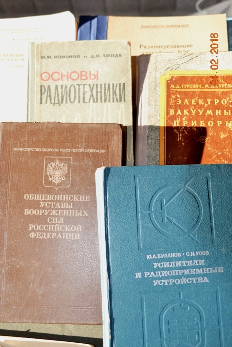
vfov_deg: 43.6
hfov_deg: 29.9
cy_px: 174
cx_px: 116
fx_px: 435
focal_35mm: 45
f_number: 4.2
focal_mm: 30
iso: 180
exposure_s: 1/125
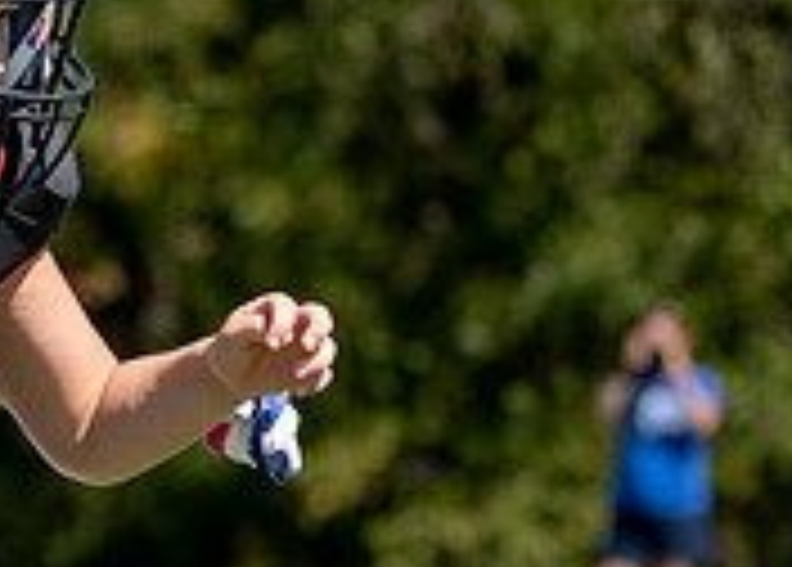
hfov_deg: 3.2
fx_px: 14362
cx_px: -49
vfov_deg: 2.3
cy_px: 562
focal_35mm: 638
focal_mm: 166
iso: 320
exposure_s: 1/2000
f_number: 5.6
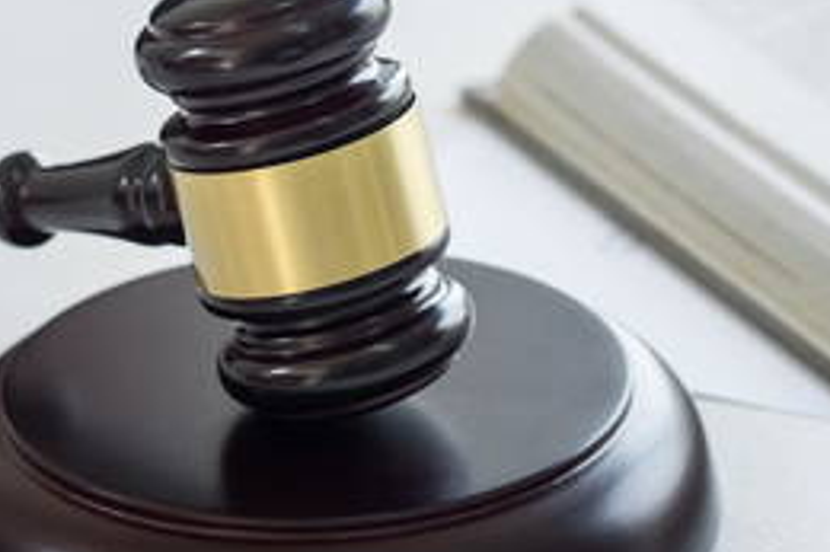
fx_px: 4700
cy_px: -308
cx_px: 718
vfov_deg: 6.6
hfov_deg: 10.1
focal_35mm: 204
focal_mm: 35
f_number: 2.8
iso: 200
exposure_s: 1/160
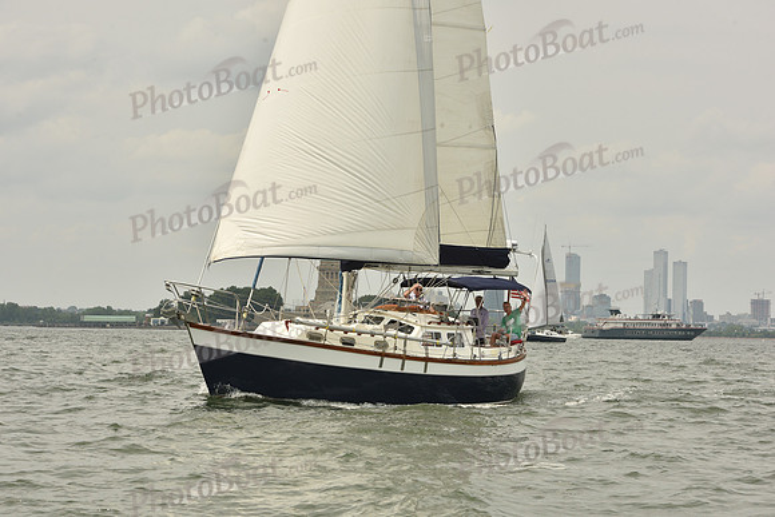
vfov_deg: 13.7
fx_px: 2153
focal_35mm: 100
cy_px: 258
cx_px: 388
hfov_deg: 20.4
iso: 250
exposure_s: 1/640
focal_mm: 100
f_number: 11
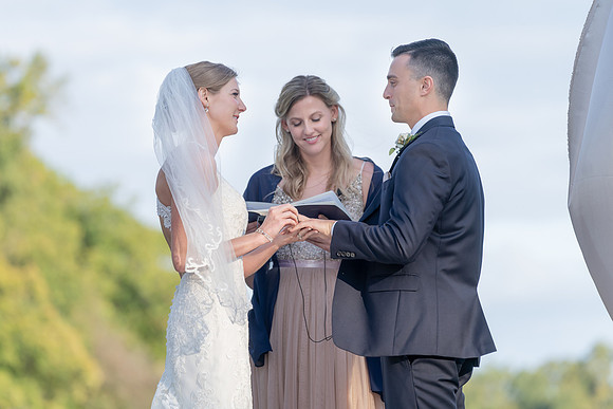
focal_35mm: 210
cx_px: 296
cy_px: 194
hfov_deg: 9.8
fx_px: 3583
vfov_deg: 6.5
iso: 100
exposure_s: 1/320
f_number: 4
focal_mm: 198
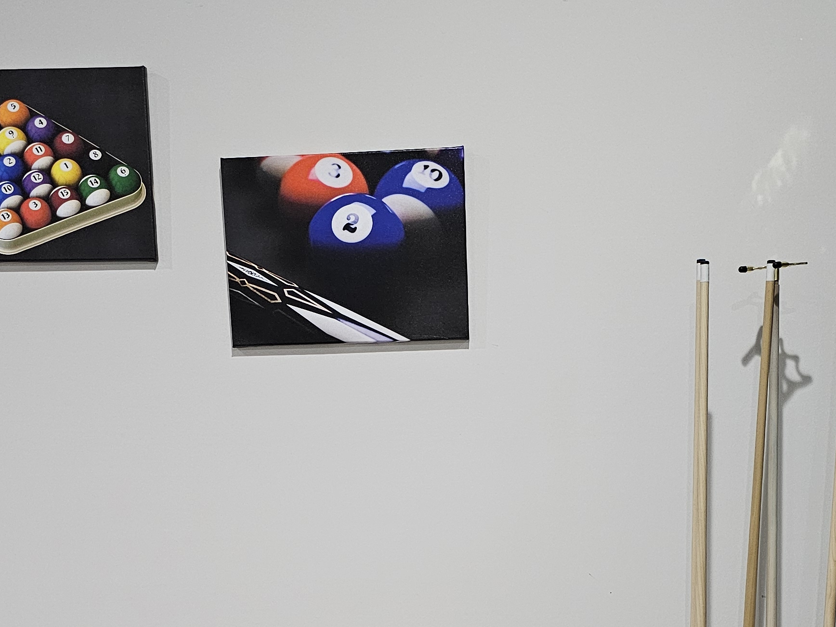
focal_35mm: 53
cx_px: 439
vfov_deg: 26.1
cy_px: 622
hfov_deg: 36.2
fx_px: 1280
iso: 500
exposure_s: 1/60
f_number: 1.7
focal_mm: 6.3
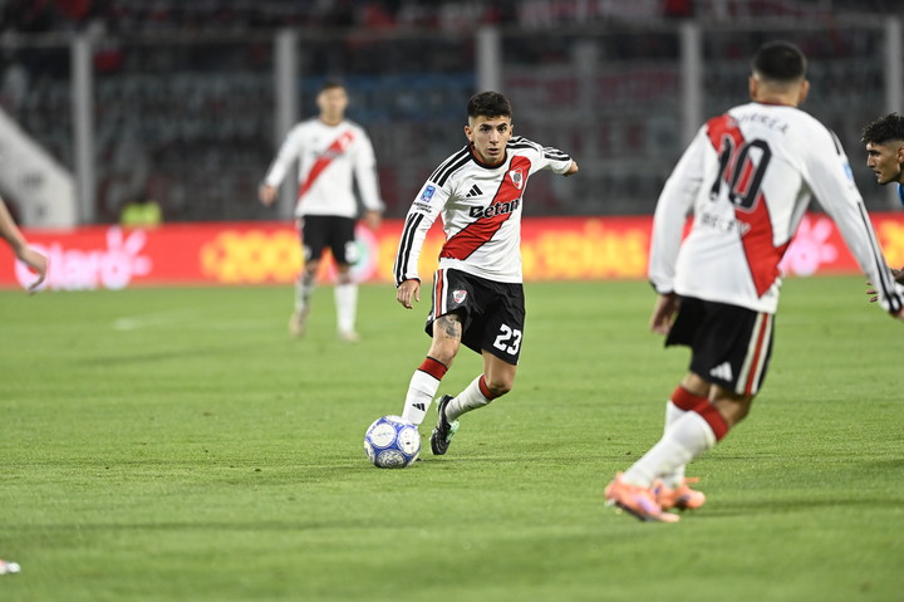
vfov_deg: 4.6
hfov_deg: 6.9
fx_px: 7528
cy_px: 301
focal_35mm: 300
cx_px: 452
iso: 5000
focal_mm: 300
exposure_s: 1/3200
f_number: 2.8
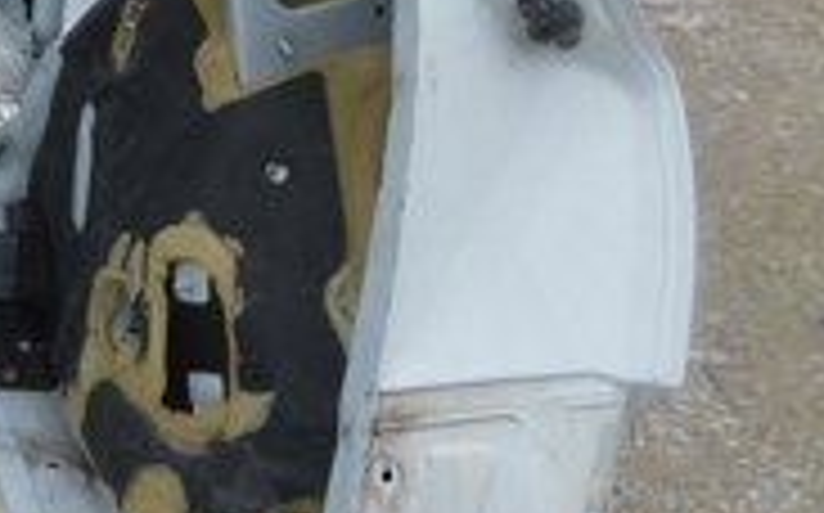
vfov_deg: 10.6
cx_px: -608
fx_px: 2755
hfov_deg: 15.0
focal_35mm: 123
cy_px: 92
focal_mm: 23
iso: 180
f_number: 5.6
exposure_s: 1/125
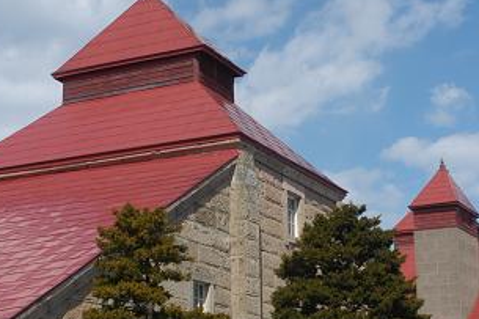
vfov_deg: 18.3
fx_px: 984
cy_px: 242
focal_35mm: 74
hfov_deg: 27.3
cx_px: 275
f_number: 9
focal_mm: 28
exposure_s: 1/320
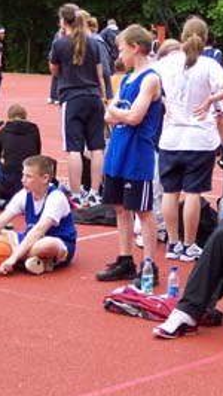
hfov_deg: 10.4
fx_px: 1217
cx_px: 189
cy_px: 150
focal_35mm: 116
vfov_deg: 18.4
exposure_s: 1/250
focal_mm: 13.3
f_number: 3.4
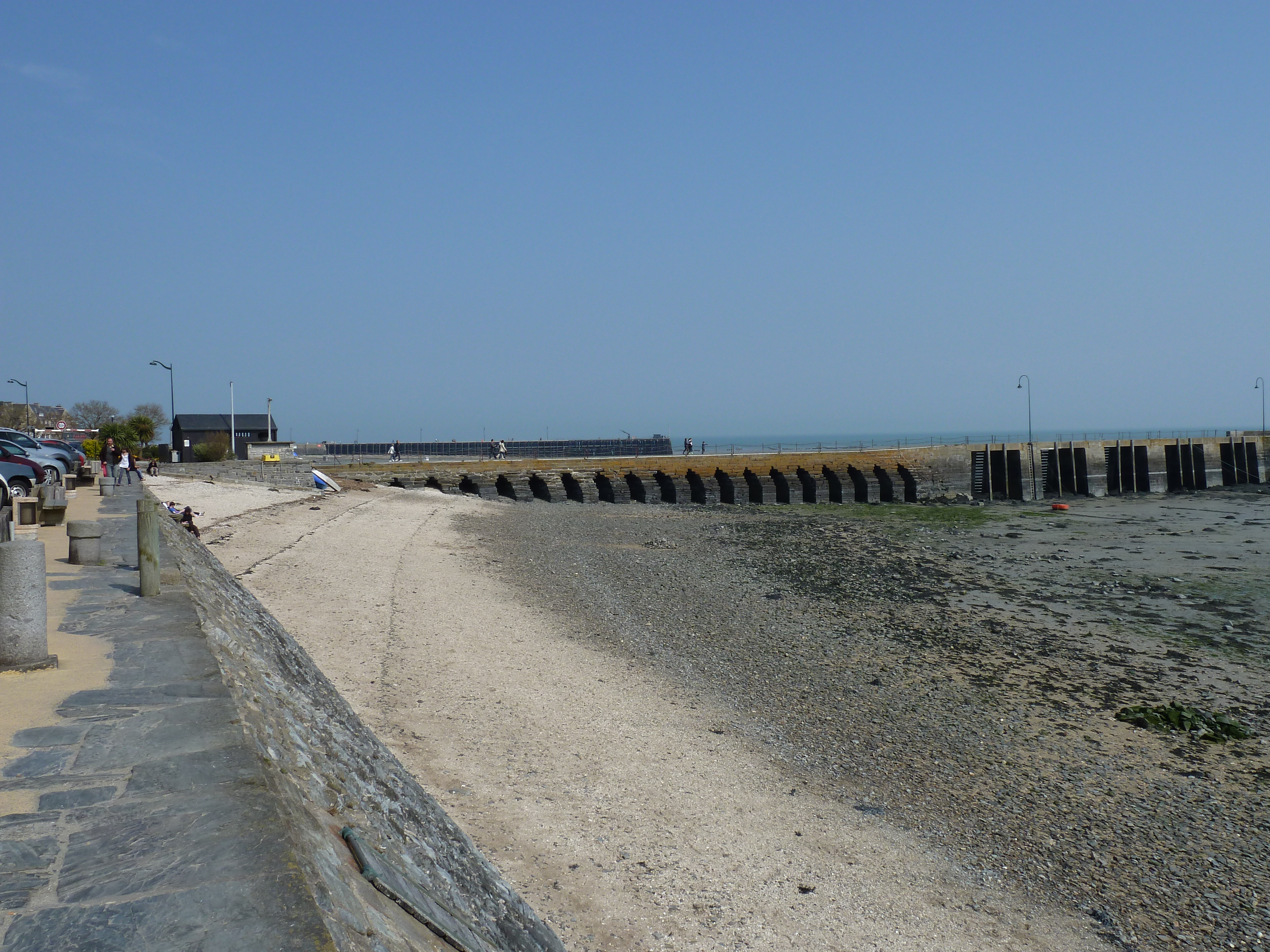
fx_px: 1064
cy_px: 476
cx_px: 635
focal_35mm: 29
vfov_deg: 48.2
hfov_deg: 61.7
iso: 80
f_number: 5.6
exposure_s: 1/640
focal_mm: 4.7
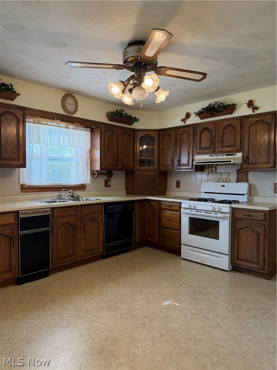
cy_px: 185
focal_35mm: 24
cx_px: 138
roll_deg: -1.0
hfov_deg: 56.8
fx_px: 256
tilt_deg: -2.5
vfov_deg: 71.6
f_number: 1.78
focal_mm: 6.76
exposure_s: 1/177
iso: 200
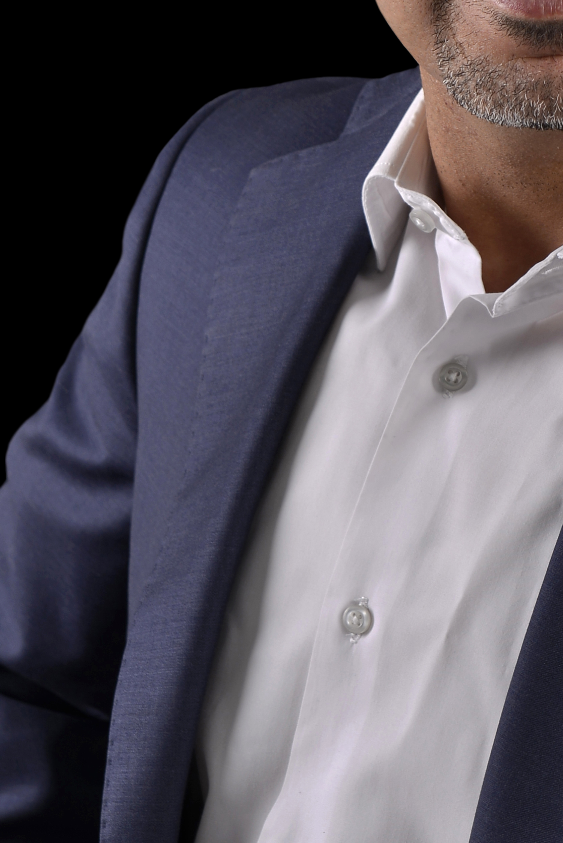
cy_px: 381
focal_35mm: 204
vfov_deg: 10.1
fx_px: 4782
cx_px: 487
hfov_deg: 6.7
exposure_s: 1/160
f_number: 5.6
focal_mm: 70
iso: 50
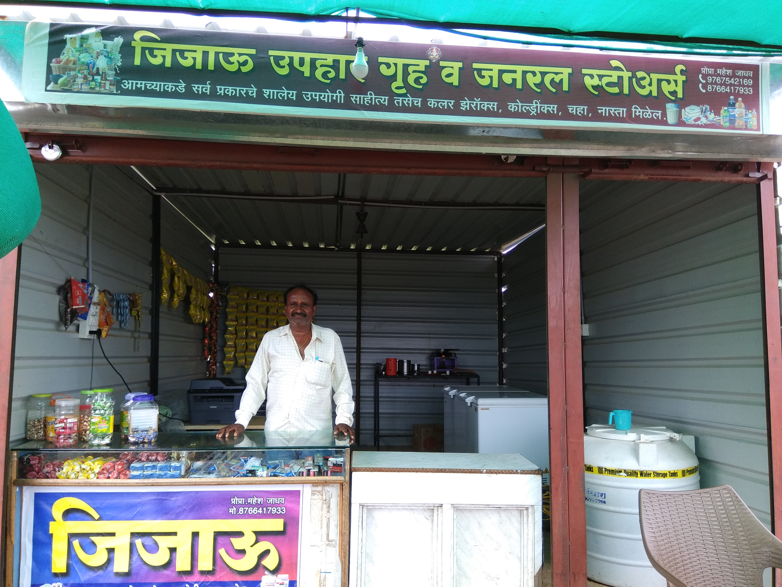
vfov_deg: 63.4
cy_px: 294
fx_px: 474
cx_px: 391
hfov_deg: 79.0
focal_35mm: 21
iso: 100
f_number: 2
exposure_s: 1/118
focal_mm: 3.57
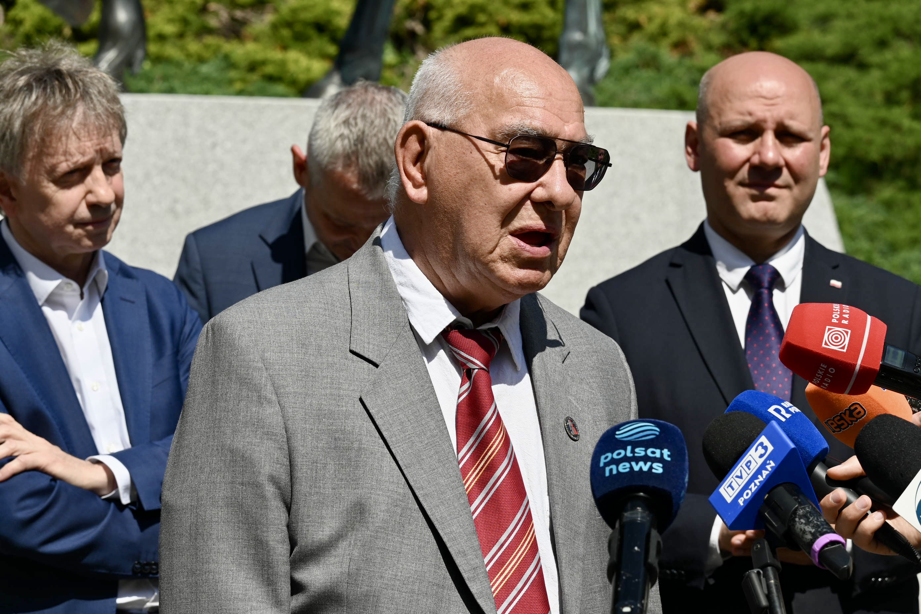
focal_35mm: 150
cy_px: 307
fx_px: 3837
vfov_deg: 9.1
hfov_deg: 13.7
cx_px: 460
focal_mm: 100
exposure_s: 1/500
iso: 140
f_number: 8
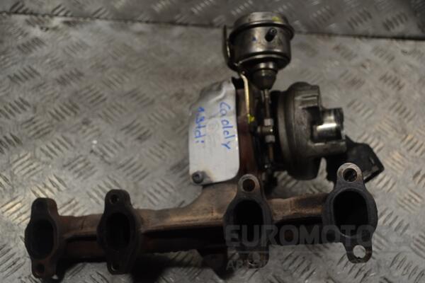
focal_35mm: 44
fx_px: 514
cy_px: 142
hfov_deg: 45.0
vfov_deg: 30.8
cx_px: 212
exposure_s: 1/60
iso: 100
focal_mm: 29
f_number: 4.5
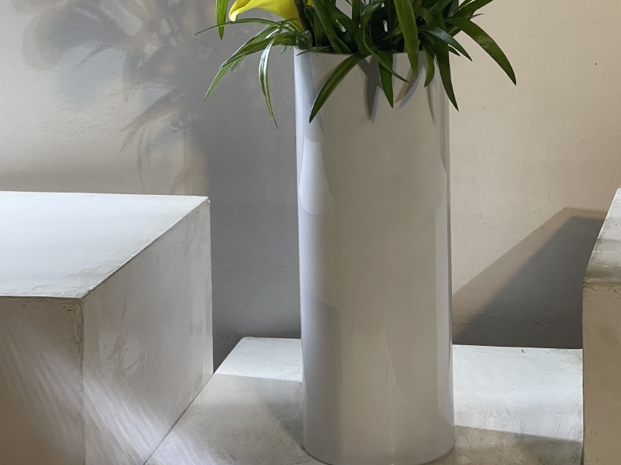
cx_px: 331
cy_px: 19
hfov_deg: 19.8
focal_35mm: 99
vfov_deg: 14.7
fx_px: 1776
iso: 125
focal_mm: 7.5
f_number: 2.2
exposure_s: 1/100
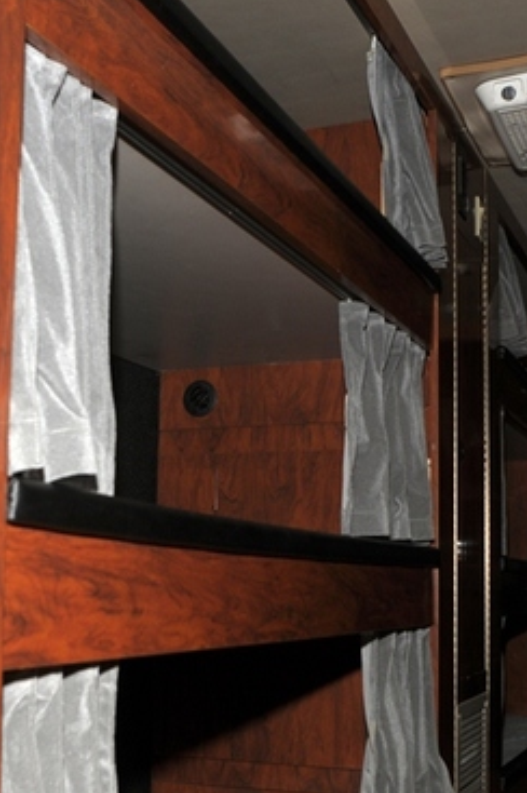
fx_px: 1078
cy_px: 490
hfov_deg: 27.5
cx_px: 266
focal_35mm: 49
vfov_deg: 40.1
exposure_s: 1/160
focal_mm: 24
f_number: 5.6
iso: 200
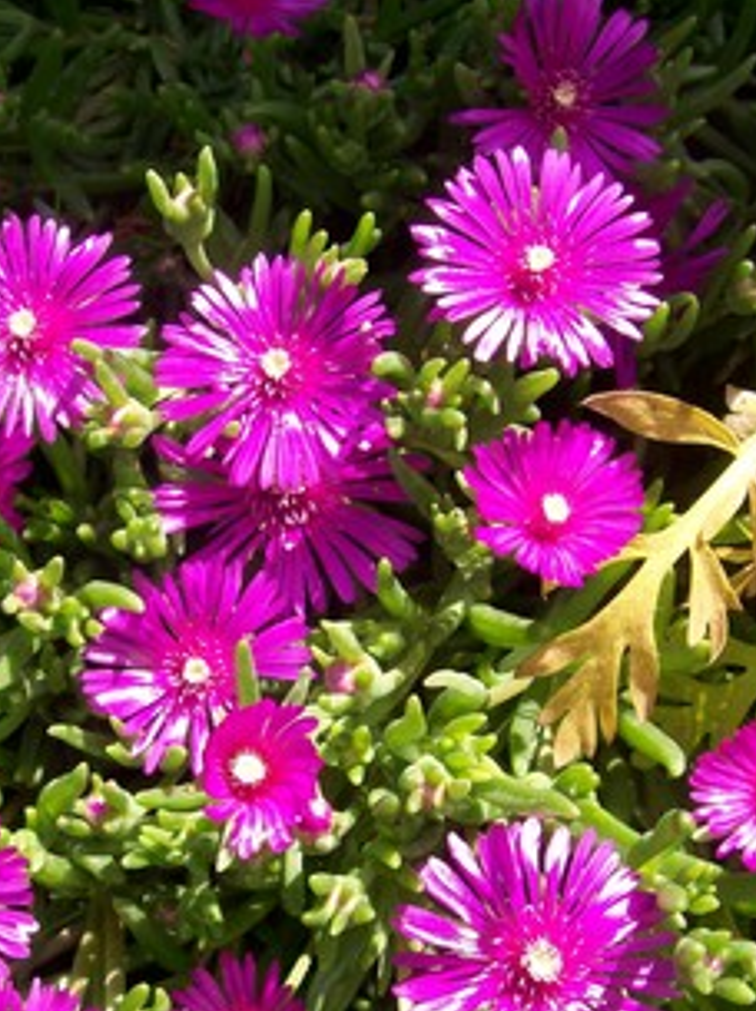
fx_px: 1517
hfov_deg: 27.8
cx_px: 235
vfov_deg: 36.6
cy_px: 640
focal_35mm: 52
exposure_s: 1/363
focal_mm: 6
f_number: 4.8
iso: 80
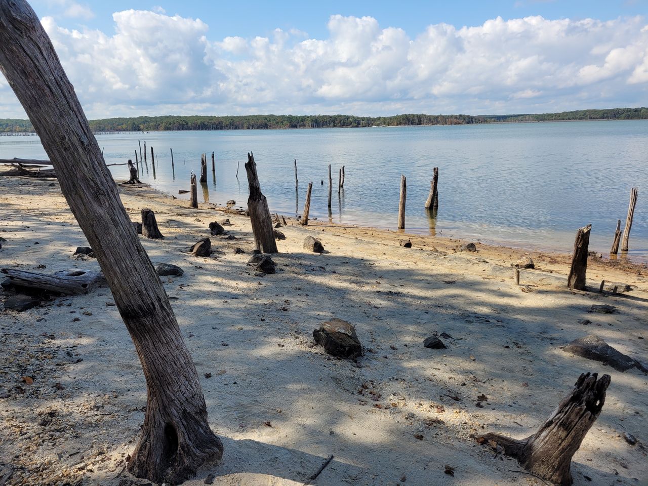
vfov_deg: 53.1
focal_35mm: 26
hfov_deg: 67.3
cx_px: 324
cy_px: 243
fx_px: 487
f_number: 1.8
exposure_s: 1/2111
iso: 40
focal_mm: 5.4
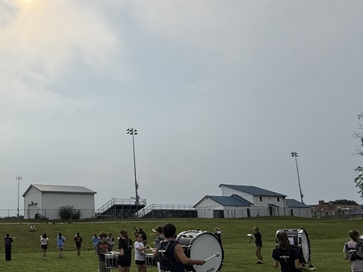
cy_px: 167
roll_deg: +0.9
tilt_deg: +9.6
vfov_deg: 49.3
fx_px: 294
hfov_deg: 56.2
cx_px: 47
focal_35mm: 28
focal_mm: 2.22
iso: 50
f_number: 2.2
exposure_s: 1/6173
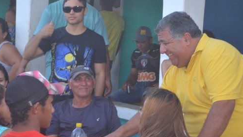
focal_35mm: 112
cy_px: 87
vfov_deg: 10.9
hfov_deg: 19.2
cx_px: 120
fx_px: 720
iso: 1400
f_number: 5.6
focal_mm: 55
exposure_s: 1/60
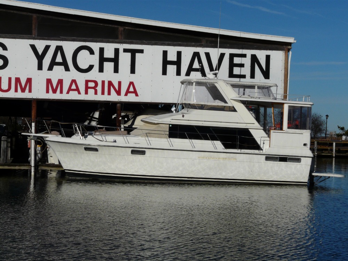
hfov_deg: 23.0
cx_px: 174
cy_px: 130
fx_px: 855
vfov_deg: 17.4
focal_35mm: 85
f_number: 8
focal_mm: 14
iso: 100
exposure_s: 1/800
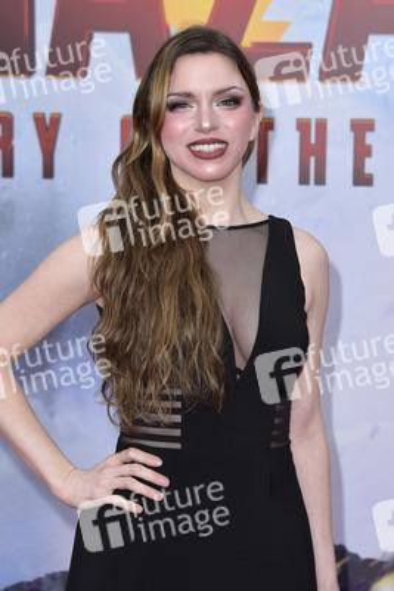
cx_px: 197
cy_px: 296
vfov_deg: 19.4
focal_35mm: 105
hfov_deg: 13.1
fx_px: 1722
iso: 320
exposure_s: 1/250
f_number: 6.3
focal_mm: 105
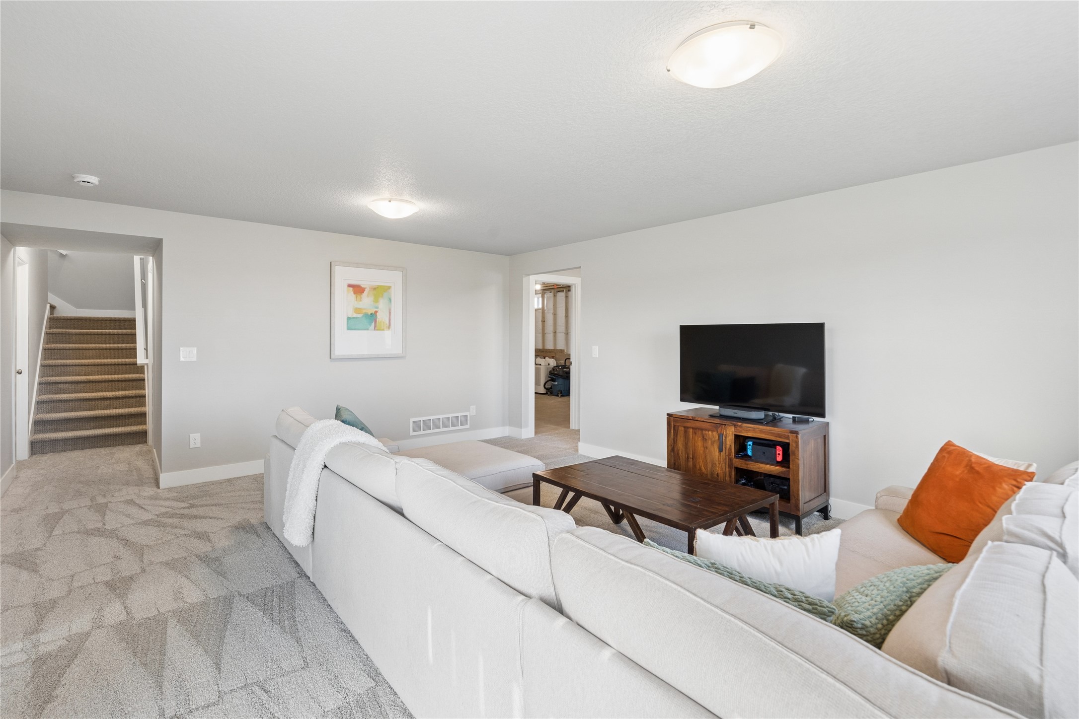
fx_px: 480
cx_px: 540
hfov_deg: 96.7
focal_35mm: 16
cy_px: 360
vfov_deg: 73.7
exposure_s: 1/40
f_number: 8
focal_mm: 16
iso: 800
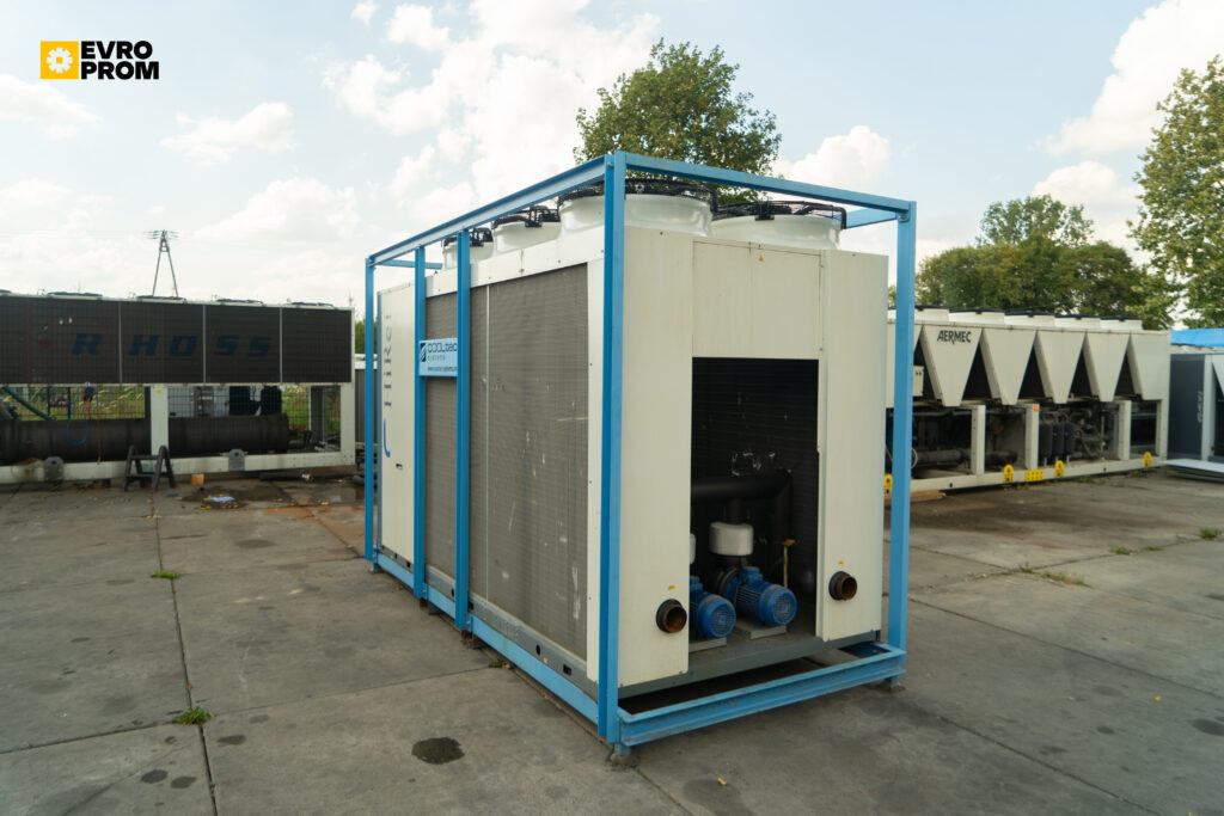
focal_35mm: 24
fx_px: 816
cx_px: 612
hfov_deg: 73.7
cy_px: 408
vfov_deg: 53.1
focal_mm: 24
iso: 100
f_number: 4
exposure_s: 1/160
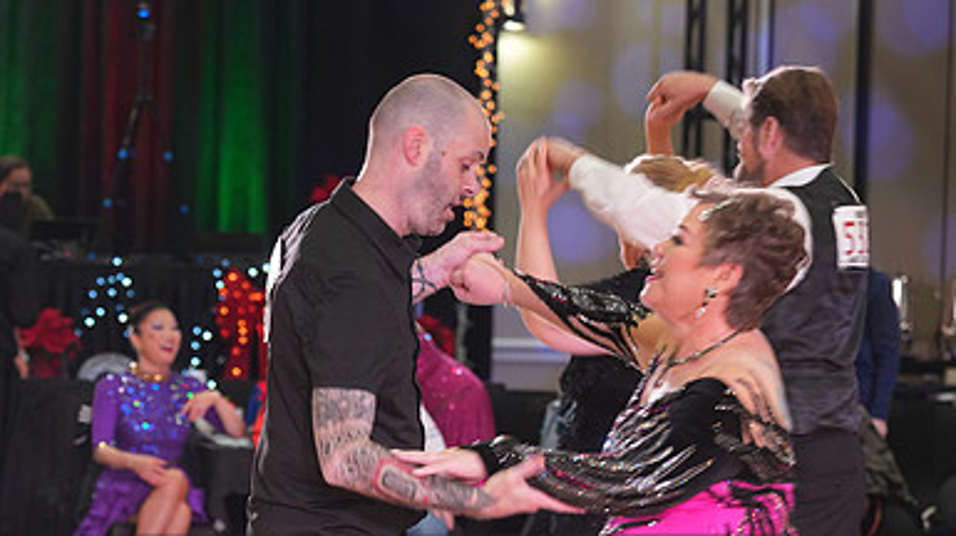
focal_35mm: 158
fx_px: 4003
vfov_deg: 7.6
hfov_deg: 13.6
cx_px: 478
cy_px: 618
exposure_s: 1/60
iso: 640
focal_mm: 100
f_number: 4.5
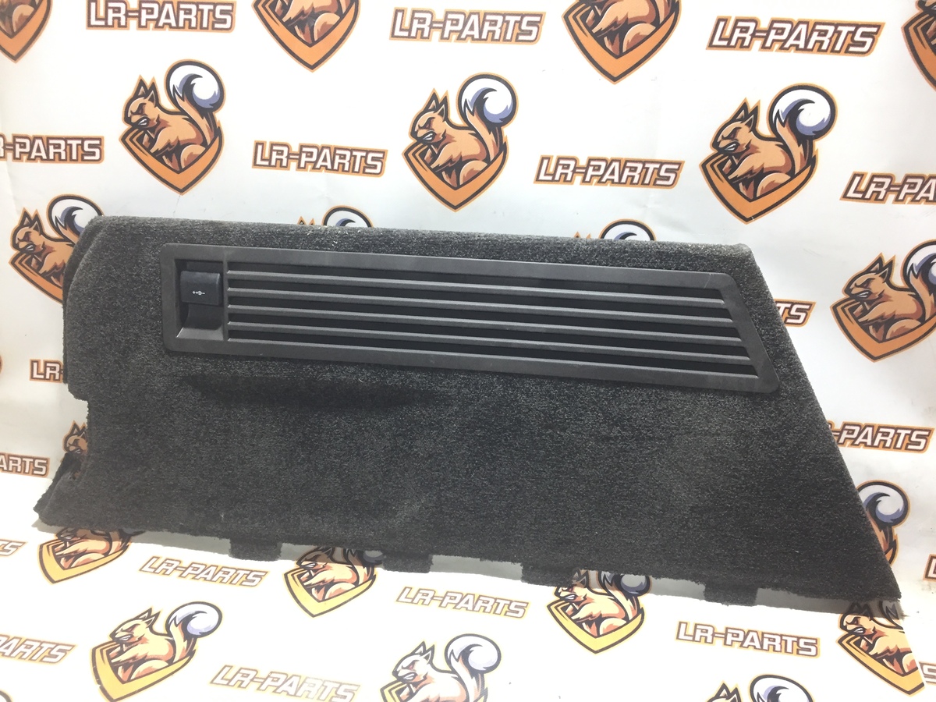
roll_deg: -0.9
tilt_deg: -27.4
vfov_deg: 48.2
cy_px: 351
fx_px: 784
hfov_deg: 61.7
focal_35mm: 29
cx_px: 468
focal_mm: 4.15
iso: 64
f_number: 2.2
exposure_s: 1/33
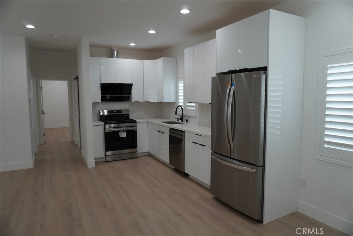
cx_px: 176
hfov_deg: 73.7
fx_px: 235
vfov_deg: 53.2
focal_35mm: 24
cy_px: 118
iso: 320
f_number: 4
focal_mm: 16
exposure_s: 1/160
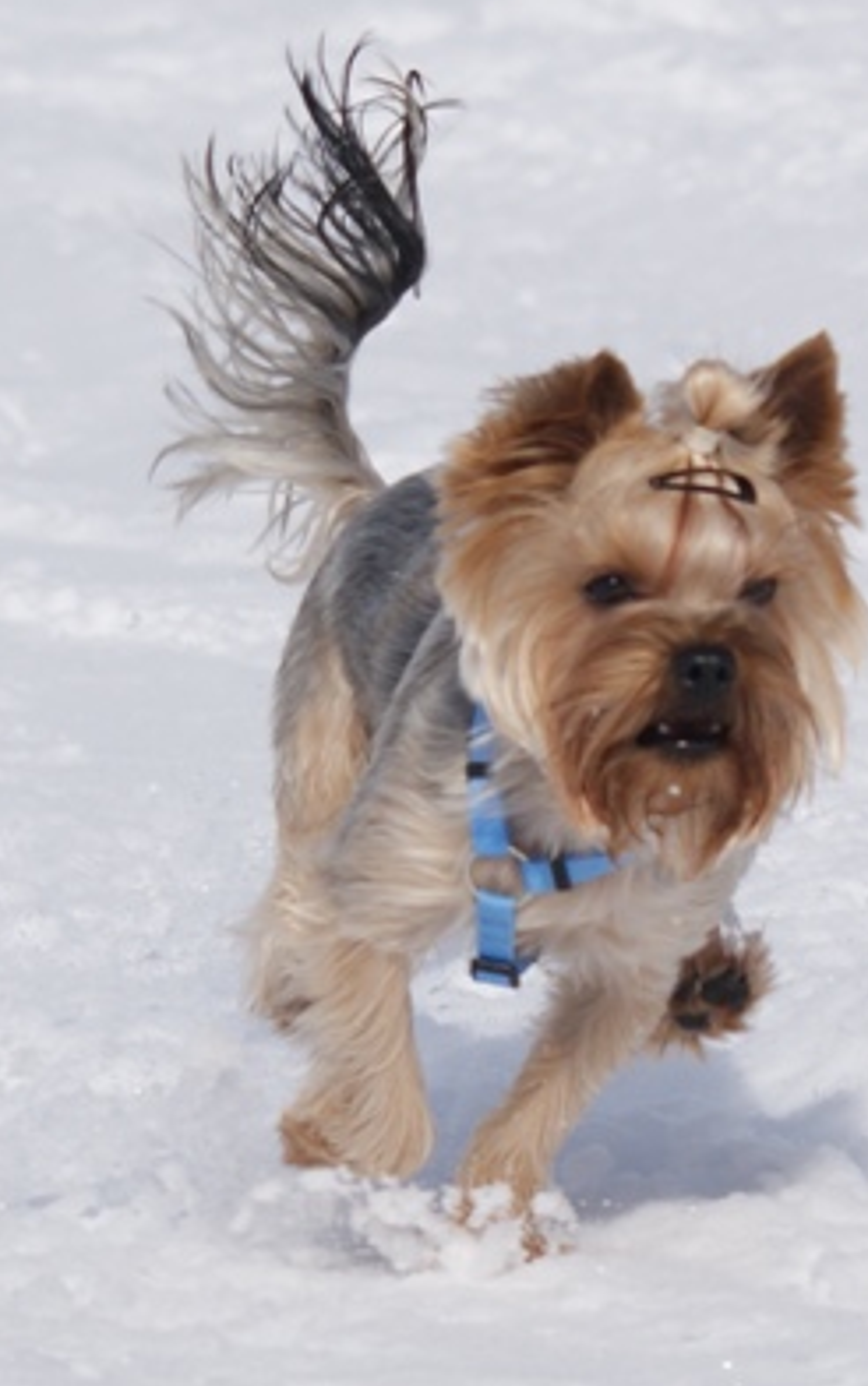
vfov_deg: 12.5
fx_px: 6352
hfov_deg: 7.8
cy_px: 712
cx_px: 522
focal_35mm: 168
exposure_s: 1/1000
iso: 100
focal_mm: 90
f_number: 6.3
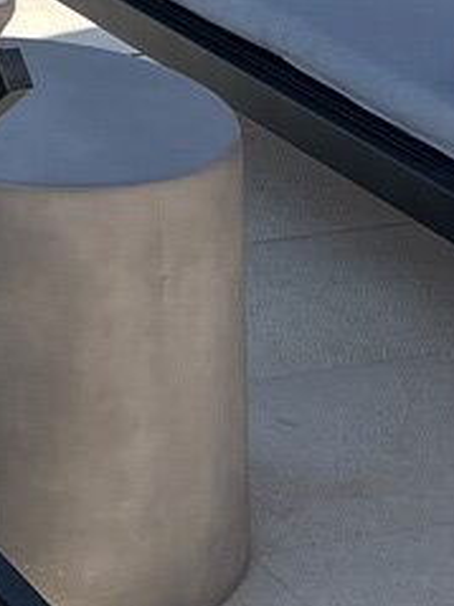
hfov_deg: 9.0
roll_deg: +1.3
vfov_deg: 11.9
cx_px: -733
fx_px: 2538
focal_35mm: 145
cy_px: -686
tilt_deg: -4.9
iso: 50
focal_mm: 5.7
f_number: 1.5
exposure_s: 1/5587
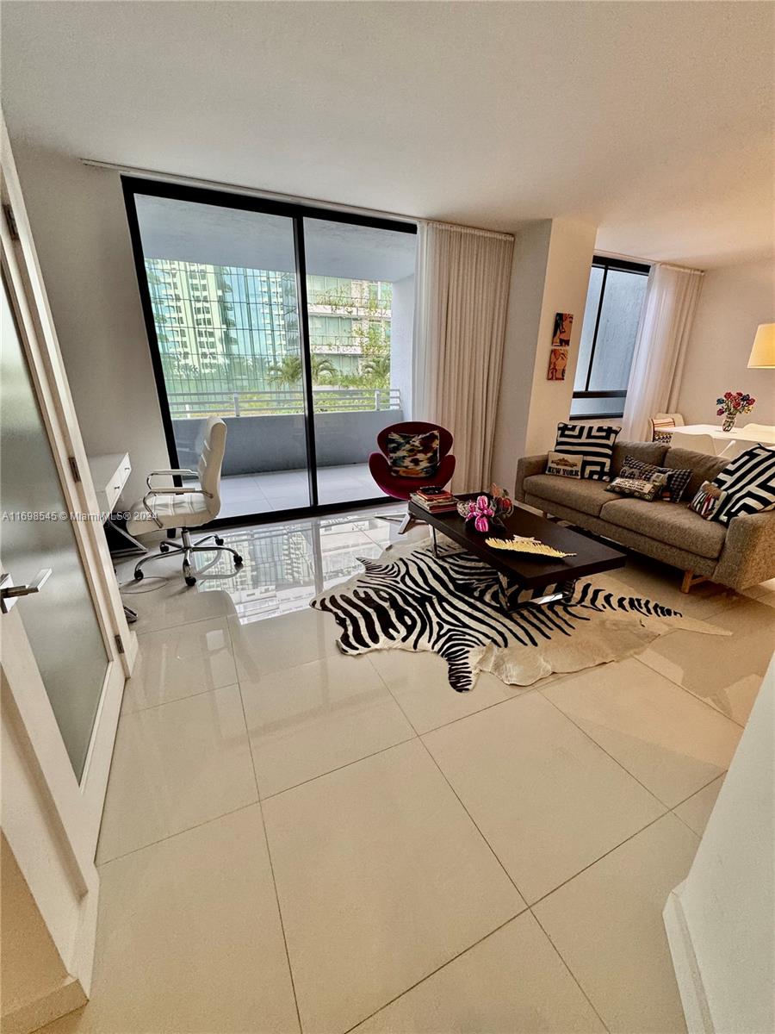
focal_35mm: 14
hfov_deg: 85.7
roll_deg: +0.5
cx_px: 388
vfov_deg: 102.1
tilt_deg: -19.1
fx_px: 418
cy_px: 517
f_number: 2.2
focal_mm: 2.22
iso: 160
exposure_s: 1/120
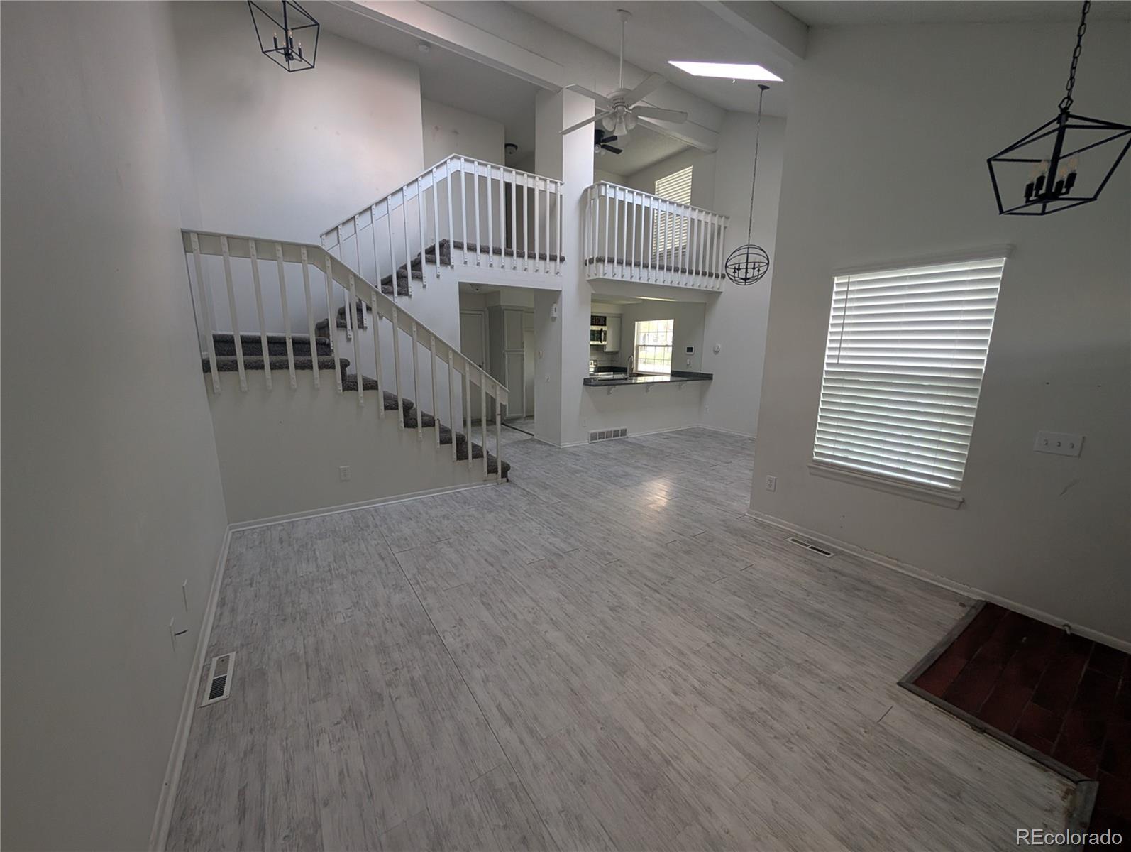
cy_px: 426
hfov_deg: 110.5
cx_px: 566
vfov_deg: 94.6
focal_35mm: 12
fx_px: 393
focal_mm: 2.02
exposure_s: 1/79
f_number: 1.7
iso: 255
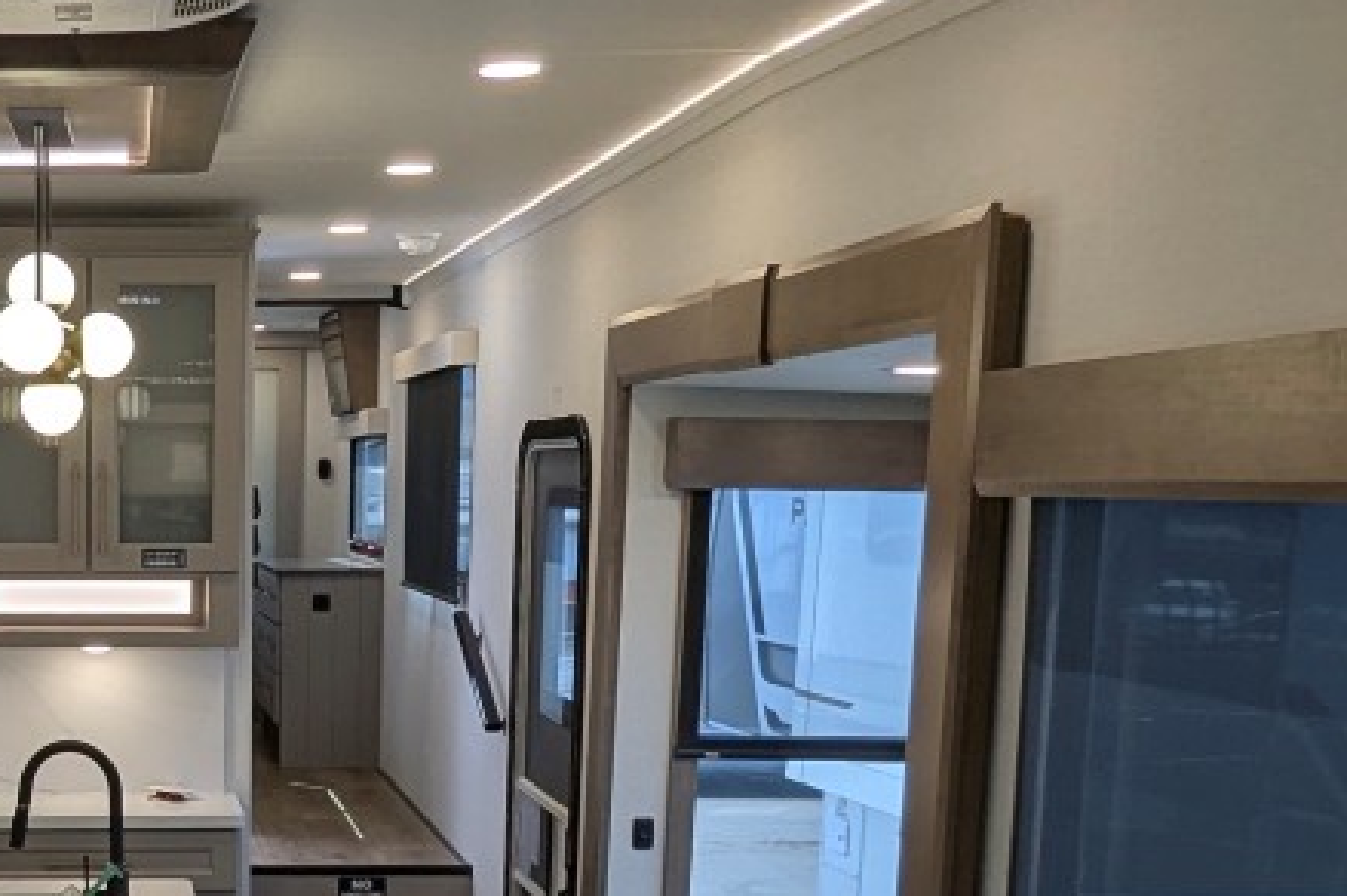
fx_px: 1982
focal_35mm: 53
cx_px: 106
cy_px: 792
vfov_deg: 24.8
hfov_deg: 35.1
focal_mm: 2.35
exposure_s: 1/115
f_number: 2.2
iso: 46
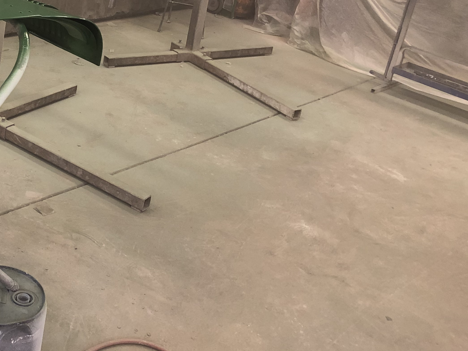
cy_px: 40
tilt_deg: -21.3
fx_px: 730
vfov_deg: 26.2
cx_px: 21
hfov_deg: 33.1
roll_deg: -7.0
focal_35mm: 54
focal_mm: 3.99
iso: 50
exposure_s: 1/15
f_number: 1.8
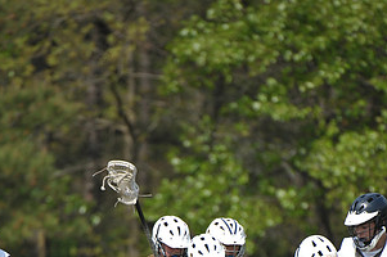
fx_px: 8279
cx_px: 179
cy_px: 332
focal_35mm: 771
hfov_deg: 2.7
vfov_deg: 1.8
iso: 640
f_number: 4
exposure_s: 1/4000
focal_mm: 400
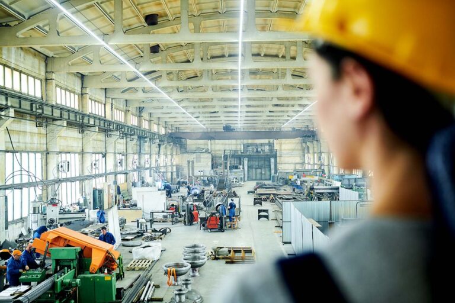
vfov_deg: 37.9
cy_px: 152
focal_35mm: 35
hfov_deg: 54.4
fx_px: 442
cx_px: 228
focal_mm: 35
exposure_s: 1/125
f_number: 2.8
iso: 800
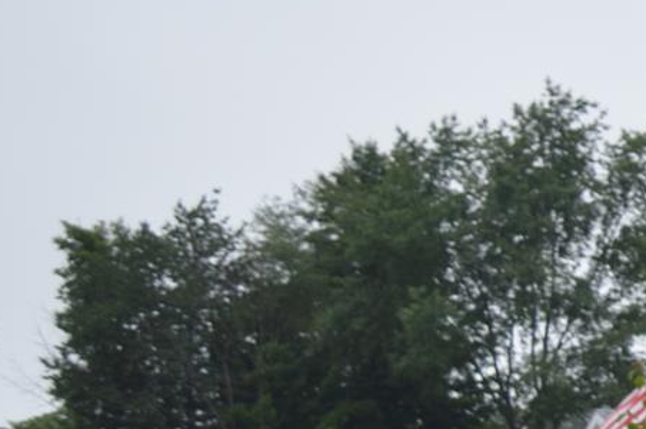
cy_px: 697
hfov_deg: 9.3
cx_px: 1678
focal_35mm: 192
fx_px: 3440
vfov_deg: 7.0
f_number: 4
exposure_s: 1/200
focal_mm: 24
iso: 100
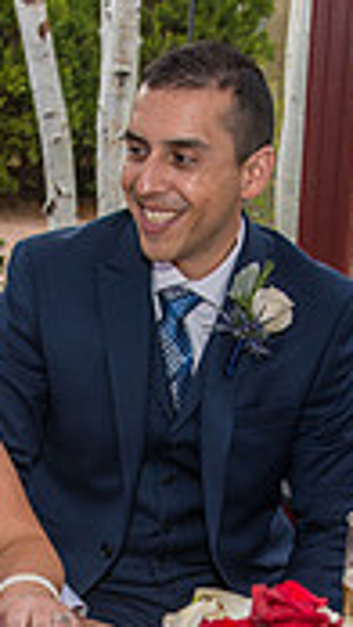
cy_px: 495
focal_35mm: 84
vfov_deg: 24.9
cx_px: 126
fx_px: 1396
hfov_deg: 14.4
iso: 400
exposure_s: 1/200
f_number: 4.5
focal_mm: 24
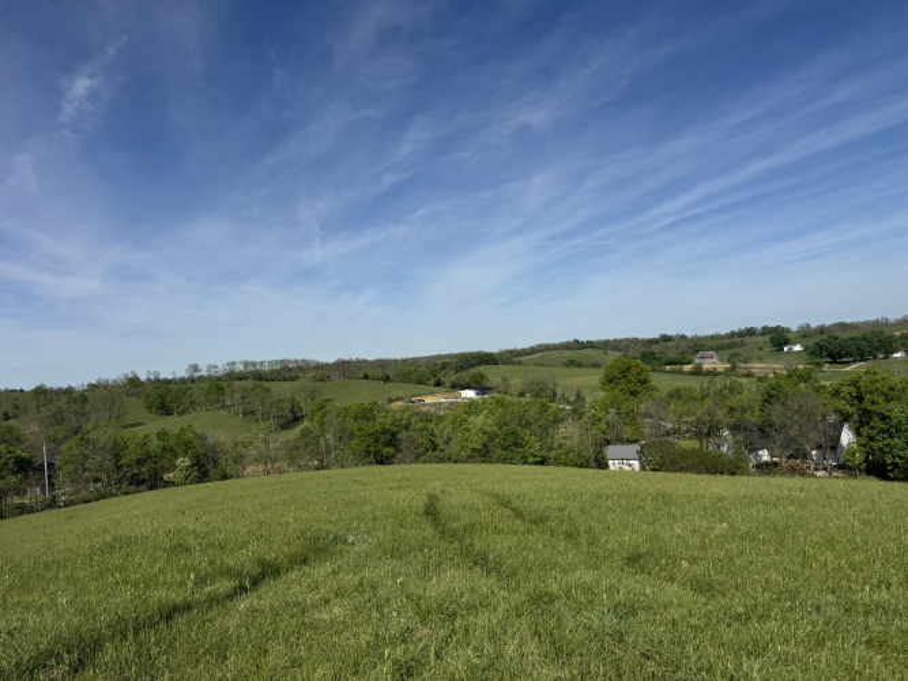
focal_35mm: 24
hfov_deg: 71.6
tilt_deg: +0.9
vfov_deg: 56.8
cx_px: 454
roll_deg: +4.1
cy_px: 340
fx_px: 629
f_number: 1.78
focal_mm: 6.76
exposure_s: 1/7937
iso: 80
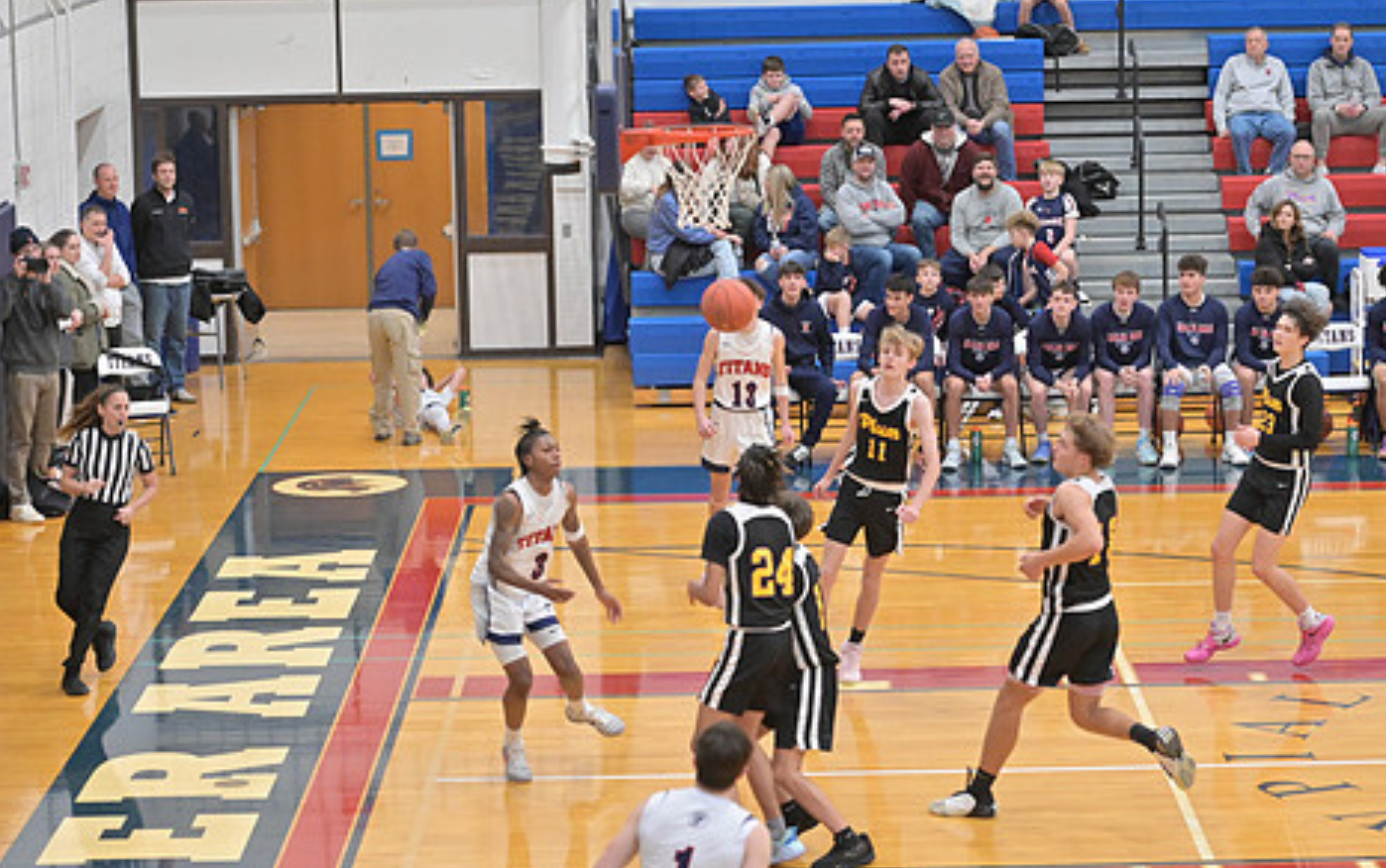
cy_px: 440
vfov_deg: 11.5
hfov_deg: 18.3
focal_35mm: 114
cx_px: 705
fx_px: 4309
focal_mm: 90
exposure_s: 1/800
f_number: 4
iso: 6400
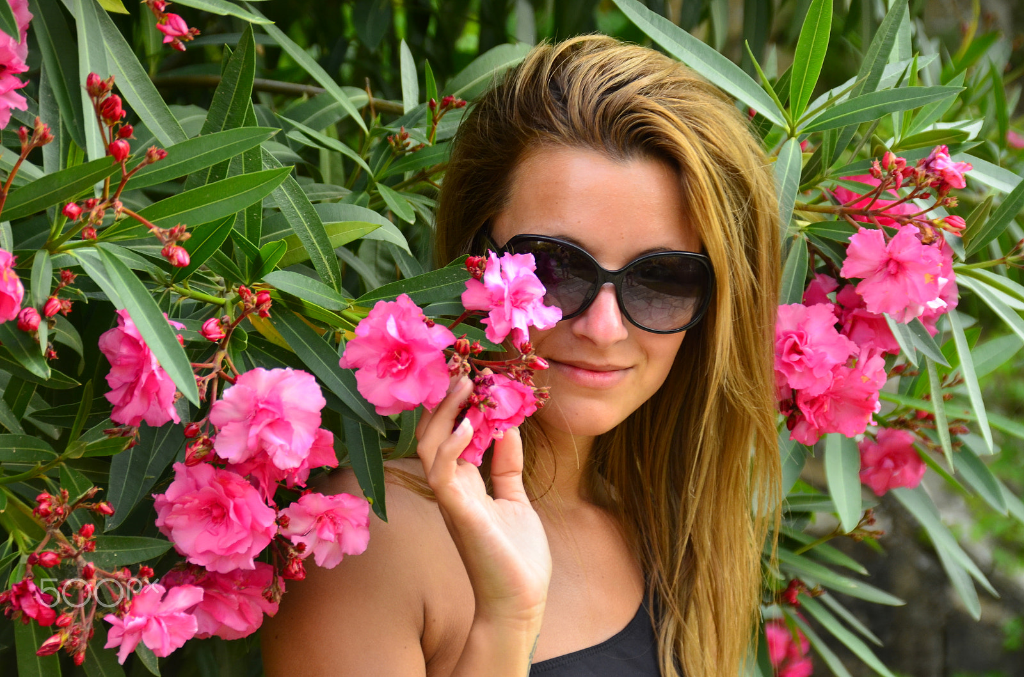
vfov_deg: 11.4
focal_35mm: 120
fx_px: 3406
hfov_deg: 17.1
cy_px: 338
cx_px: 512
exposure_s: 1/100
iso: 320
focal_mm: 80
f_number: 5.3
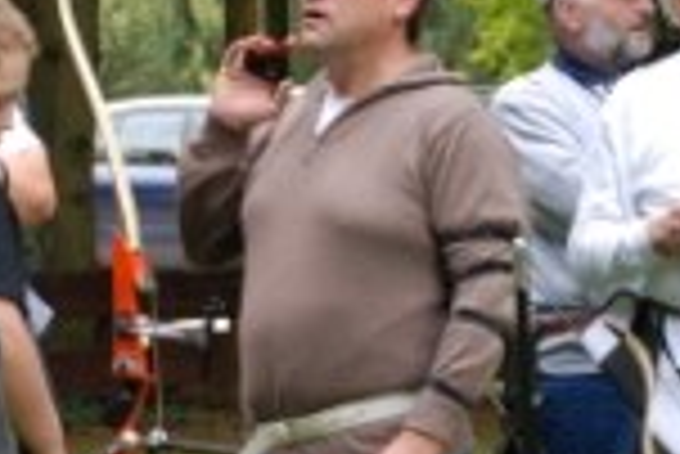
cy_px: 252
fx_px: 6305
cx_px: 113
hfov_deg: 6.2
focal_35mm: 333
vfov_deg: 4.1
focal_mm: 75
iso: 280
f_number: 5.6
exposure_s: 1/125
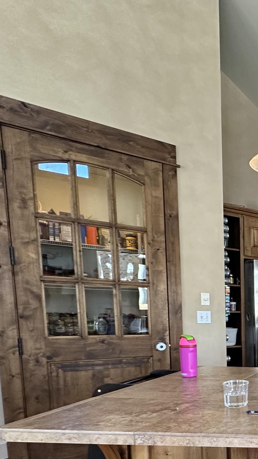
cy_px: 354
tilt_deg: -7.0
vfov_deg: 57.4
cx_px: 419
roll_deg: -2.4
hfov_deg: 24.6
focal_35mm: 32
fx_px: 389
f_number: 2.2
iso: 250
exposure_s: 1/99
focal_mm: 2.22
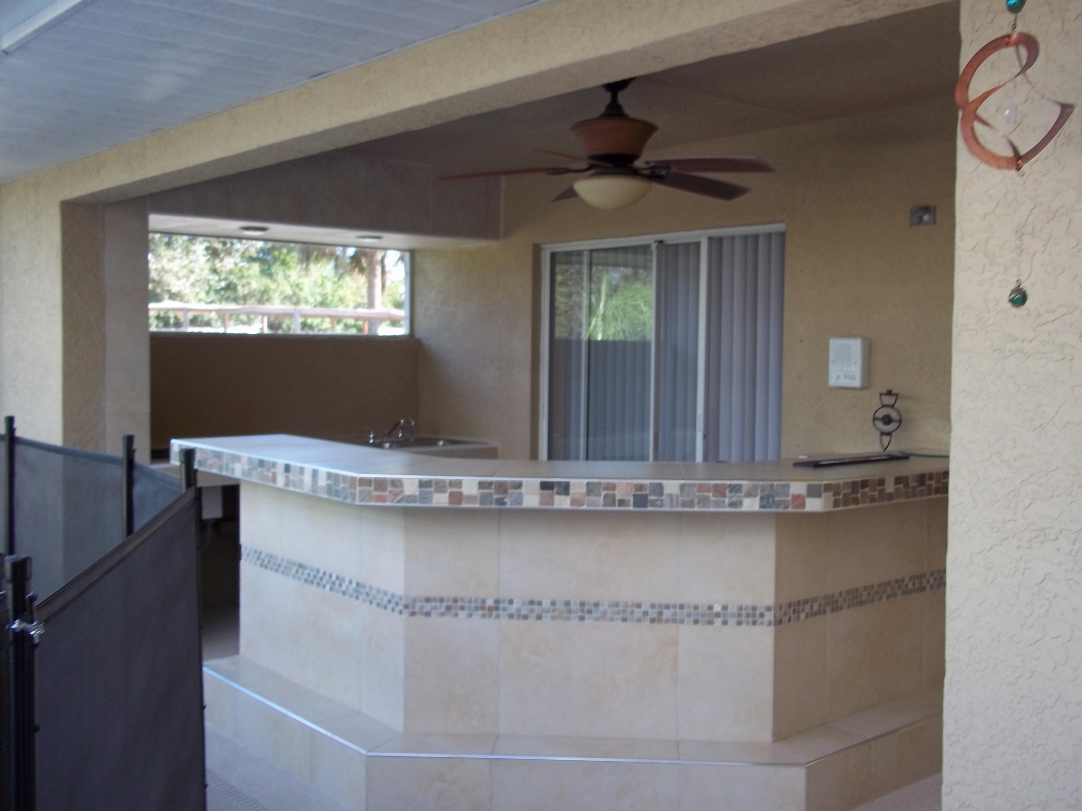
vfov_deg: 39.7
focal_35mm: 36
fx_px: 1125
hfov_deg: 51.4
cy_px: 406
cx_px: 541
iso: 80
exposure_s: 1/60
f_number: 3.1
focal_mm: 6.5
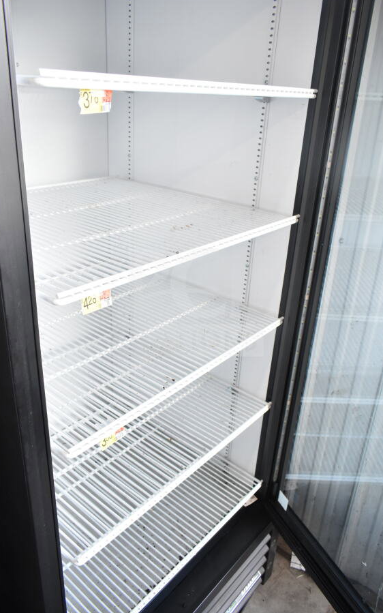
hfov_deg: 44.5
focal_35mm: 28
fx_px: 468
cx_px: 187
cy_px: 302
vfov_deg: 66.5
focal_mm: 18
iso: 1600
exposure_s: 1/100
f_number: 5
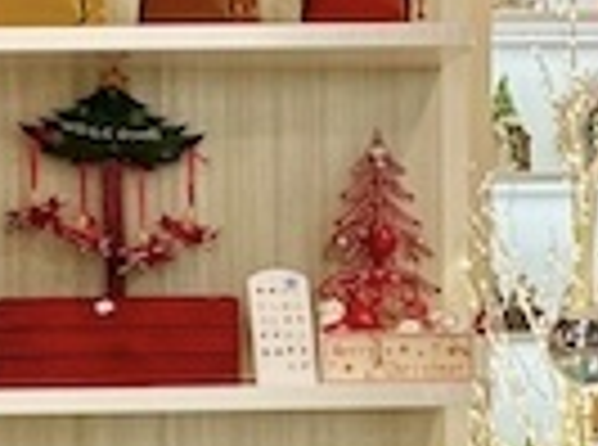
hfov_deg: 20.6
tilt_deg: -0.4
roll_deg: +0.3
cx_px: 157
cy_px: 304
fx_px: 1637
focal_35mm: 95
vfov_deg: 15.5
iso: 80
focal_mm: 2.22
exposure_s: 1/100
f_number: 2.2
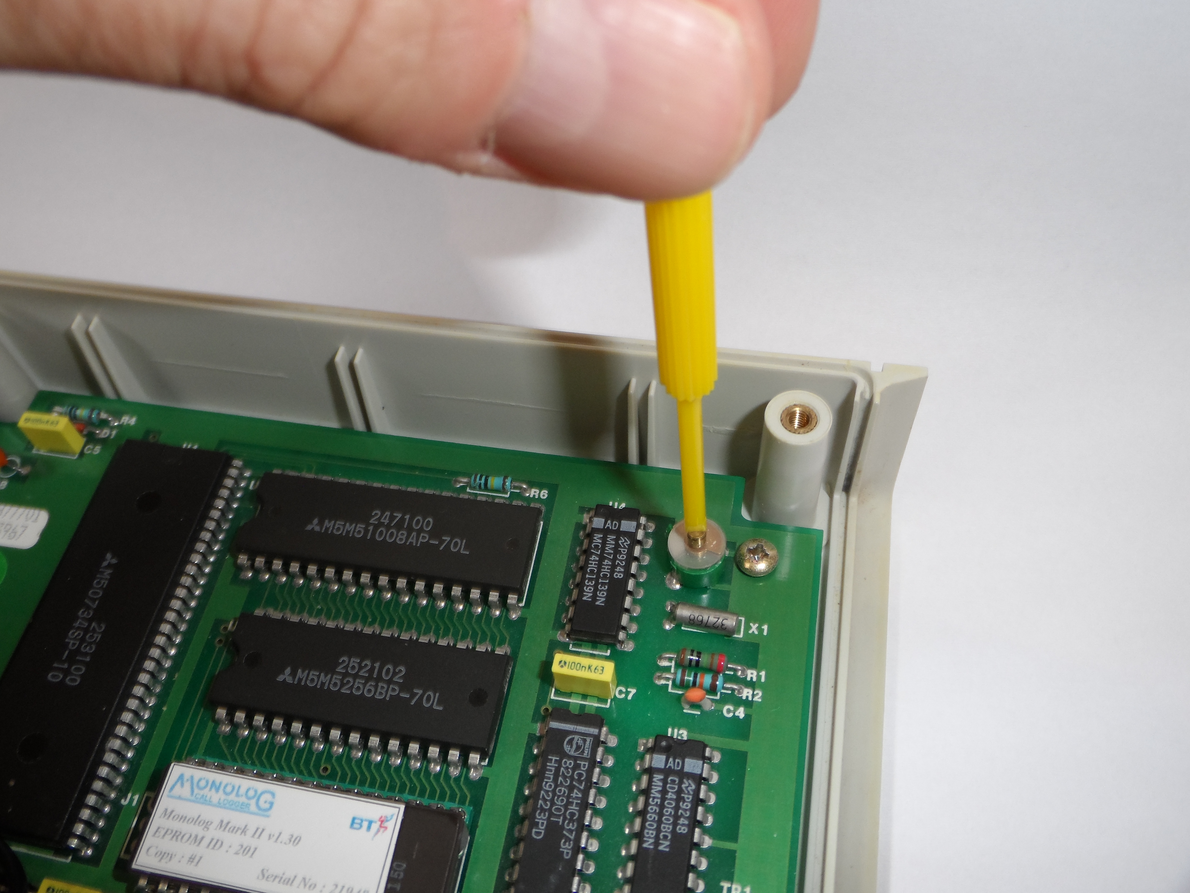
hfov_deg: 56.8
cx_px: 595
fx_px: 1100
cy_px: 446
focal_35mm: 32
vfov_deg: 44.2
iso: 100
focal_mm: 5.3
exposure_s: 1/45
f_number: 3.4
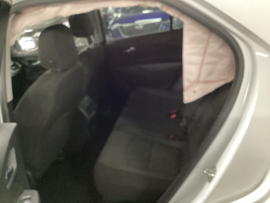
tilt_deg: -23.4
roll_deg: +7.5
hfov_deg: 58.4
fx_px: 242
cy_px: 102
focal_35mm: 31
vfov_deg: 45.4
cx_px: 135
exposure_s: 1/25
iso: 800
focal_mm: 3.3
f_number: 2.4
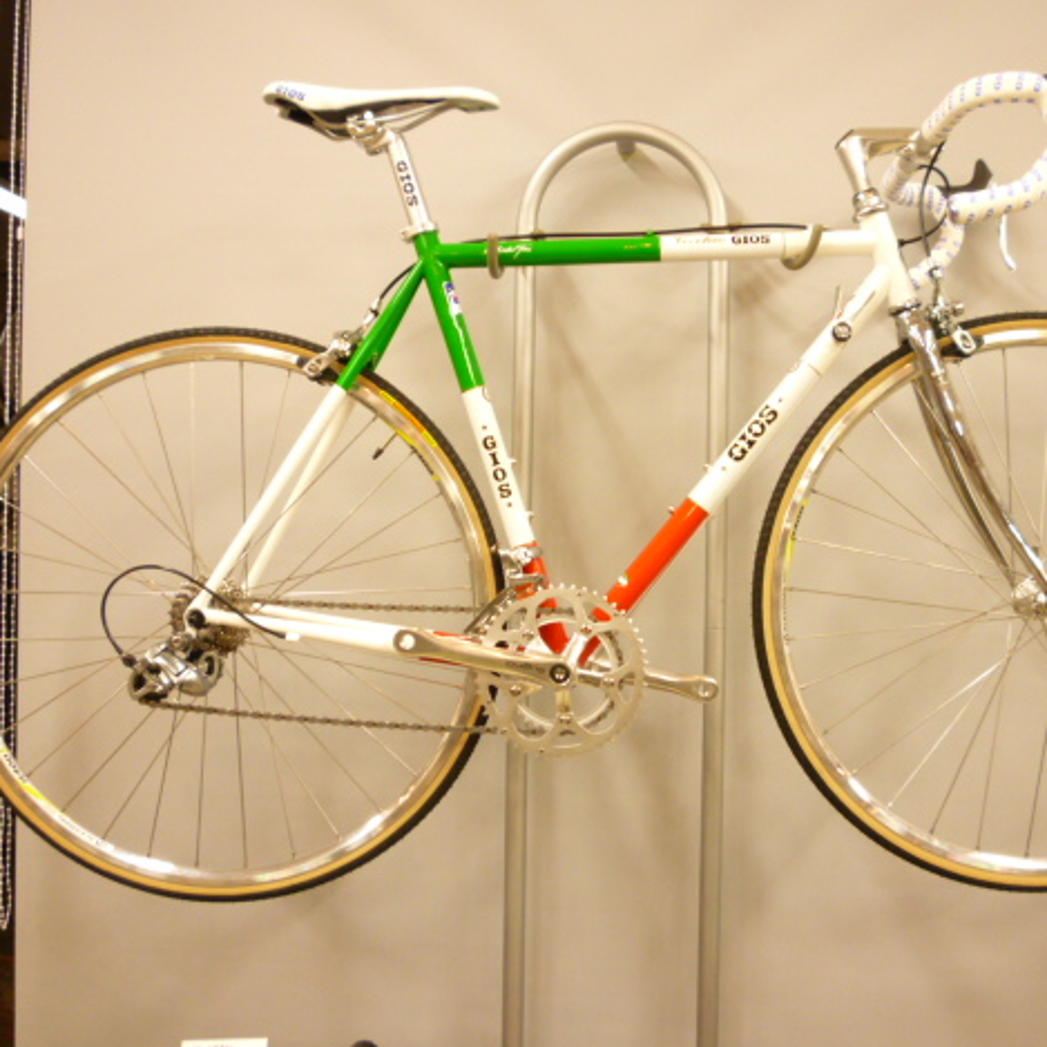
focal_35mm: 35
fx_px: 1198
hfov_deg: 46.9
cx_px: 634
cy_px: 522
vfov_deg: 47.2
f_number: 3.3
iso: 320
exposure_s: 1/30
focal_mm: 5.2
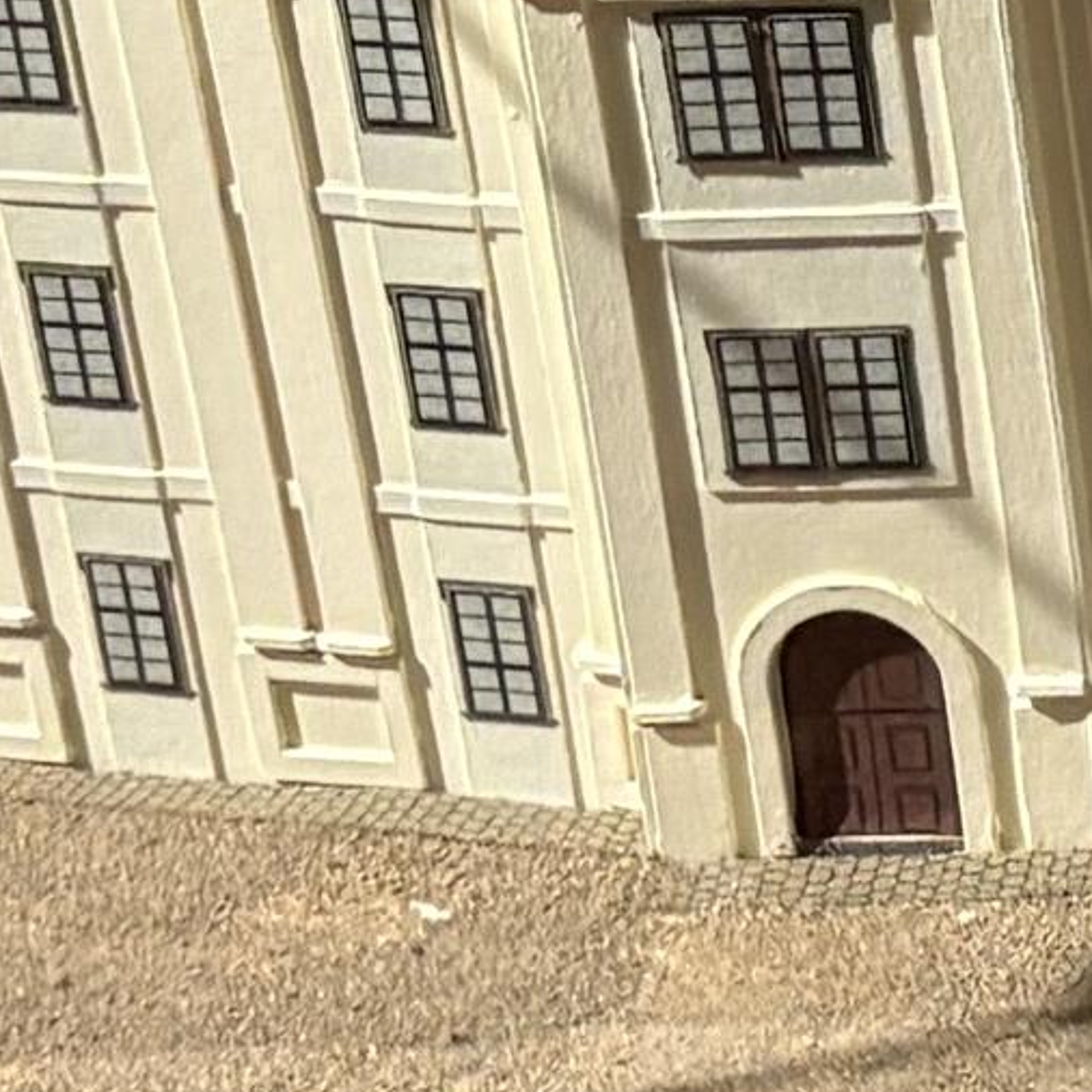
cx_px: 2395
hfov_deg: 8.7
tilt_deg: -21.3
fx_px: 6638
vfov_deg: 9.3
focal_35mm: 186
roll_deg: +2.9
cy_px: -190
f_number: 1.6
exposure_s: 1/49
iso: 250
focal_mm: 5.96
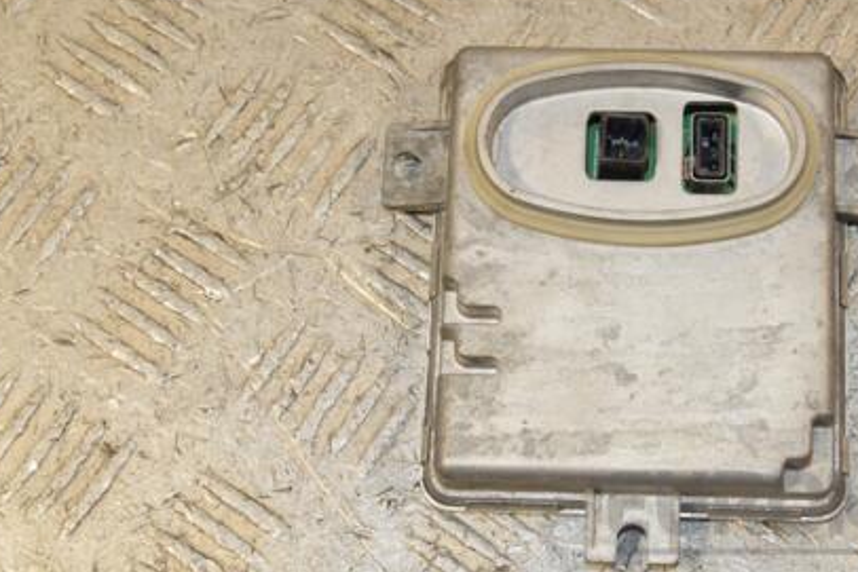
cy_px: 222
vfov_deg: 13.7
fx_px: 2378
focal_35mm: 100
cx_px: 568
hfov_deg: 20.4
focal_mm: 45
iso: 800
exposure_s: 1/200
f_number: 8
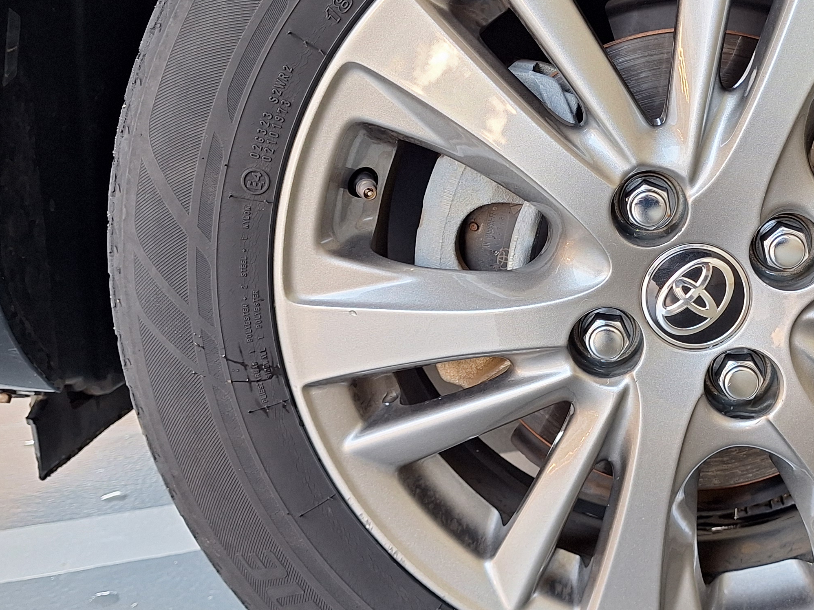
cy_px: 242
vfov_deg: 30.8
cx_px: 627
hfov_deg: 39.2
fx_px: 1105
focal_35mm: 47
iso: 80
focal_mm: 5.54
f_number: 1.8
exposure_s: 1/40
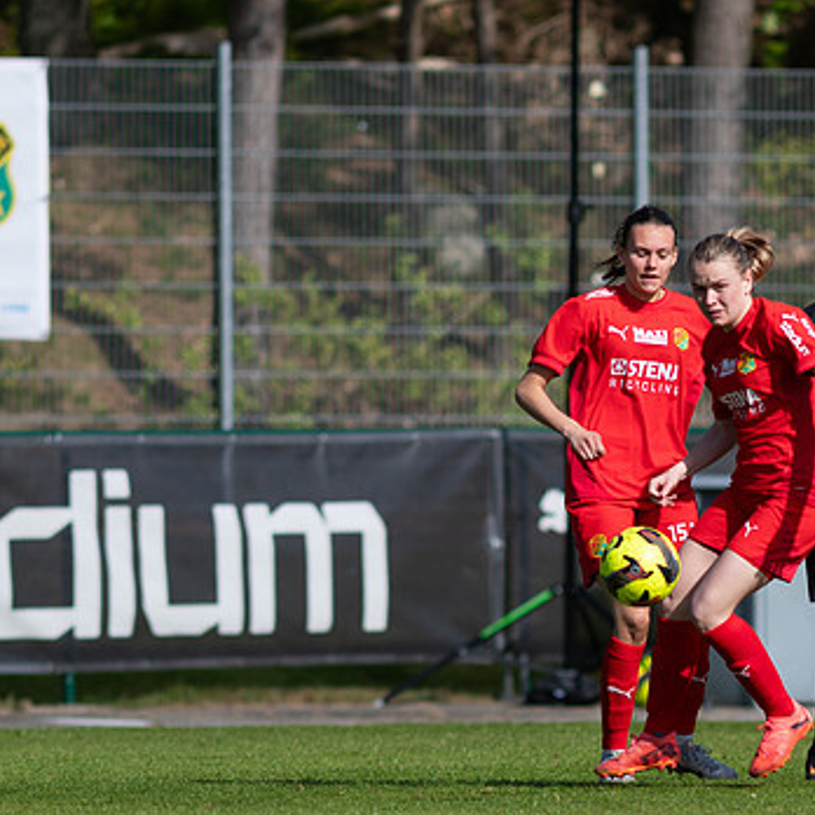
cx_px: 679
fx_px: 20511
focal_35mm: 770
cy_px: 544
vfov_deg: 2.3
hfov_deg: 2.3
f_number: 3.2
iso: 100
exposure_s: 1/2000
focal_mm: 300
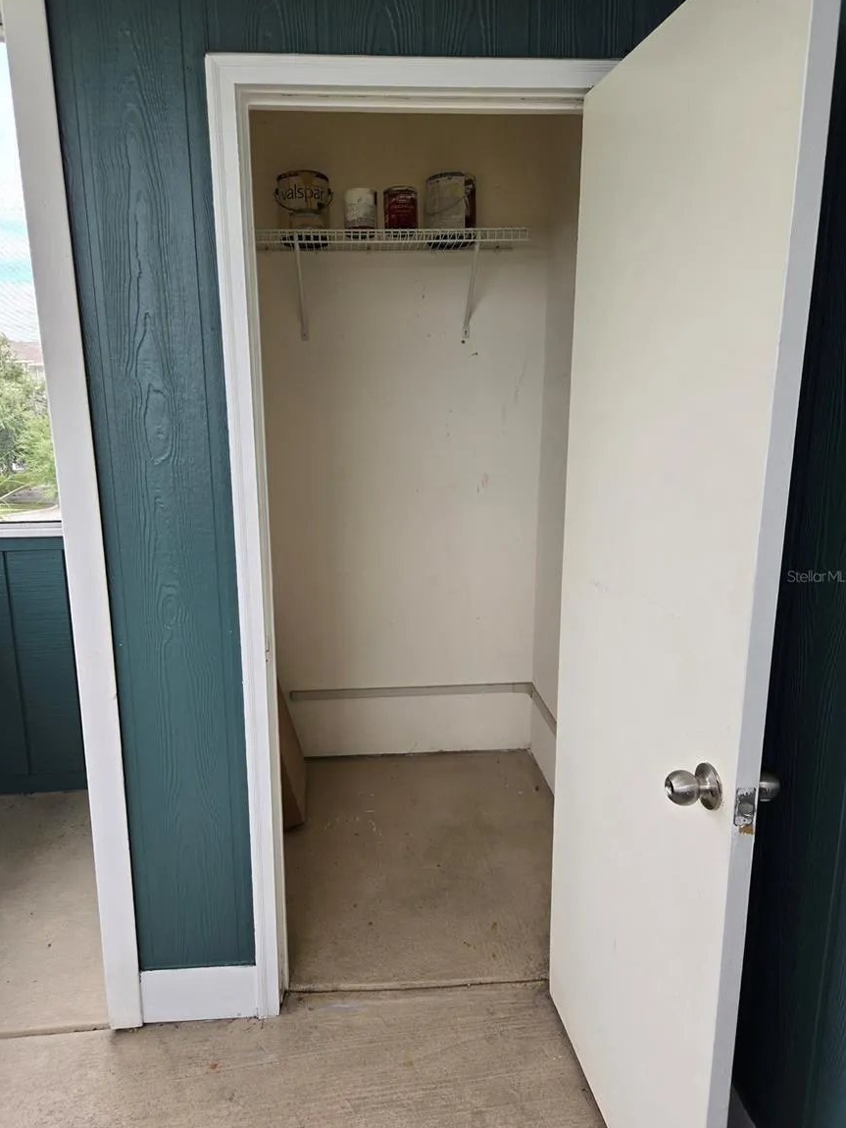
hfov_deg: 56.8
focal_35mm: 24
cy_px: 576
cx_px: 416
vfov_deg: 71.6
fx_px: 782
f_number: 1.8
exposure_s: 1/180
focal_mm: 5.4
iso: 32
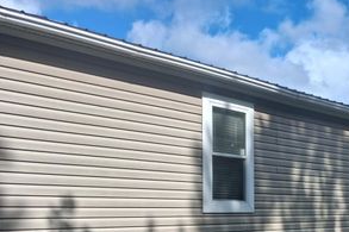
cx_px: 279
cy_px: 204
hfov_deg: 39.5
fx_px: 465
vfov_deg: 27.2
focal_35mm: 48
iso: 25
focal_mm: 4
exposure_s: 1/558
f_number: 1.8
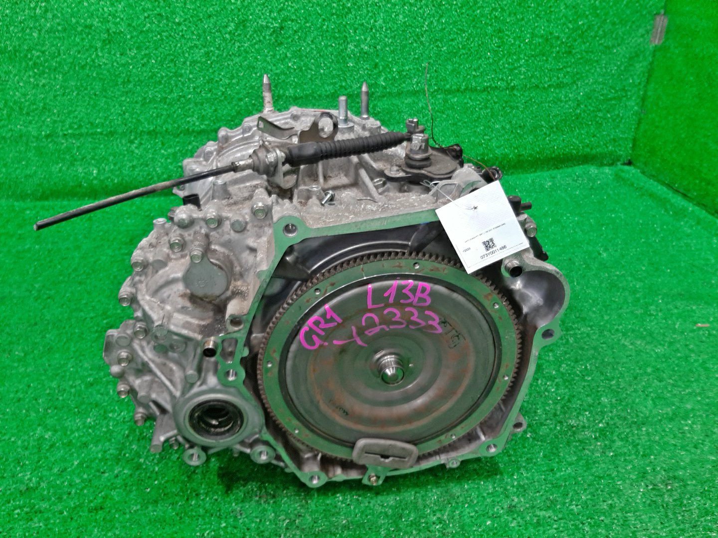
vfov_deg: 53.1
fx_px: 539
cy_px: 269
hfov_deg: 67.3
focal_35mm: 26
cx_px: 359
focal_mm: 3.93
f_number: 1.7
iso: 123
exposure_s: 1/50
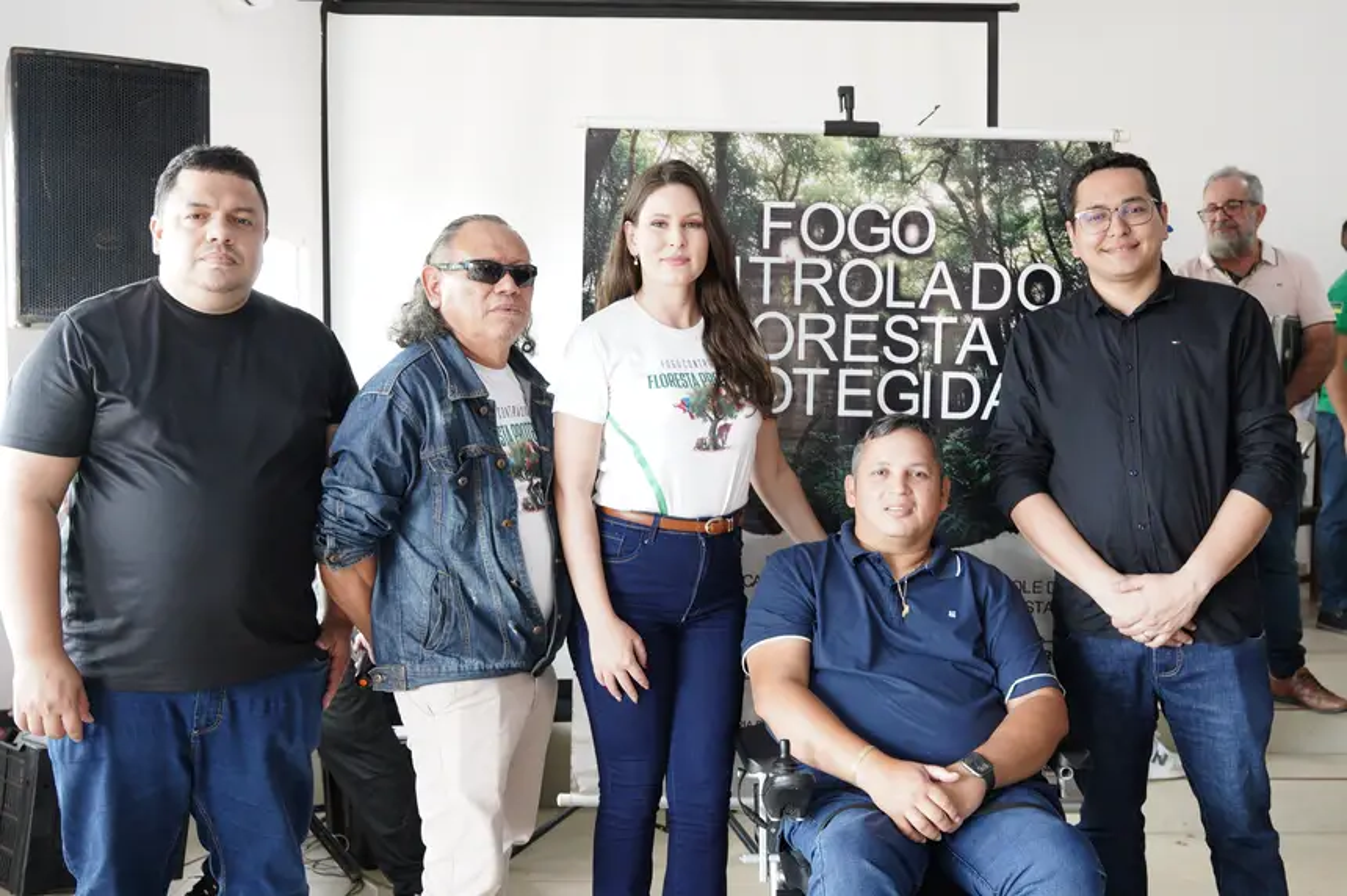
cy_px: 448
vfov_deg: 36.8
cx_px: 674
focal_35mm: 36
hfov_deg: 53.2
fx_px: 1346
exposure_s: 1/160
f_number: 3.5
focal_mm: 24
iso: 1600
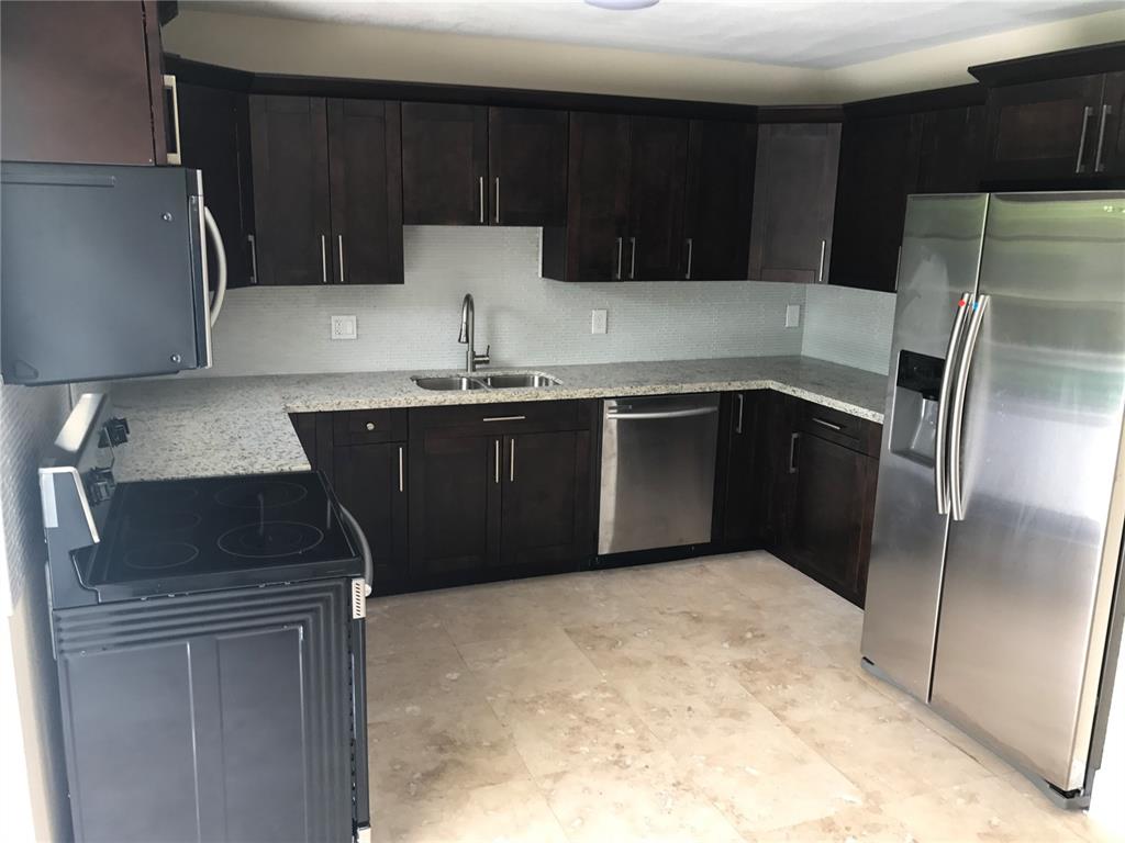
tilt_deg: -13.1
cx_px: 562
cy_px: 422
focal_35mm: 28
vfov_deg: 49.7
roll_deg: -1.0
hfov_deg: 63.4
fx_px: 910
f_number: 1.8
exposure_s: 1/50
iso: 25
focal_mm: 3.99
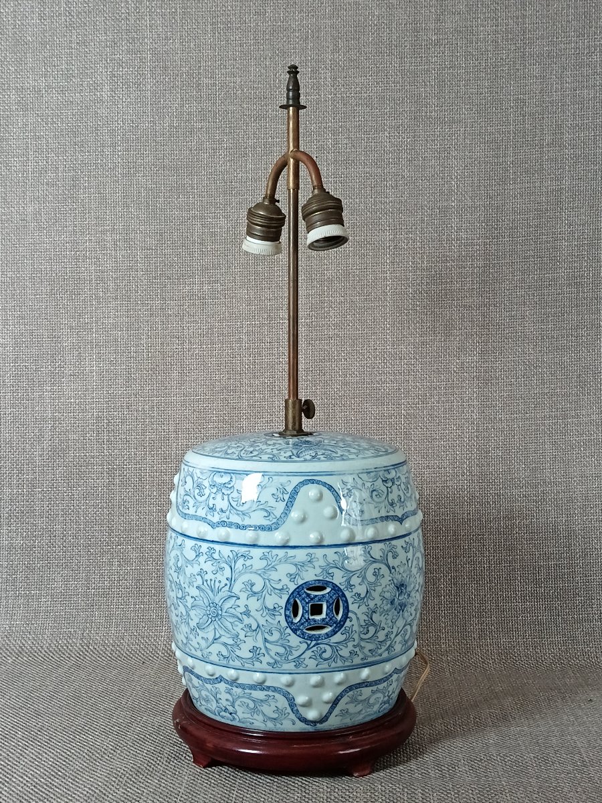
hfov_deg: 30.3
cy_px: 402
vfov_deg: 39.7
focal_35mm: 48
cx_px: 301
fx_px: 1113
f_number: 1.75
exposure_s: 1/25
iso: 904
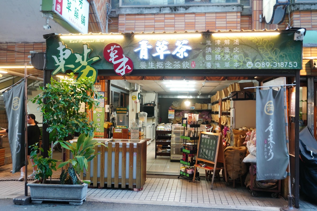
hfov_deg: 62.0
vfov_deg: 43.5
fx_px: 264
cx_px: 158
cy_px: 106
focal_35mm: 30
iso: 500
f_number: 4
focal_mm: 20
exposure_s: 1/30
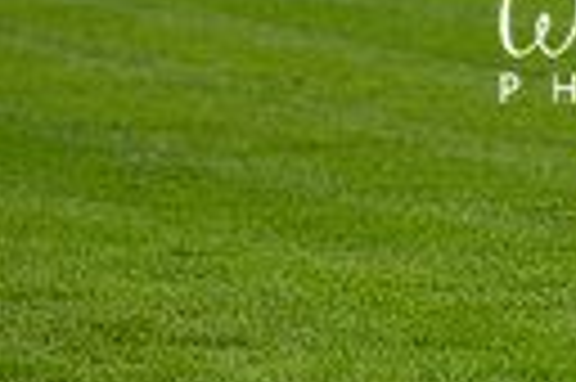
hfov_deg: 2.5
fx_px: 12991
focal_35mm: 813
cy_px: -54
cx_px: 792
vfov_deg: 1.7
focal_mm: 120
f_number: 2.8
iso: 720
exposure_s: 1/6400
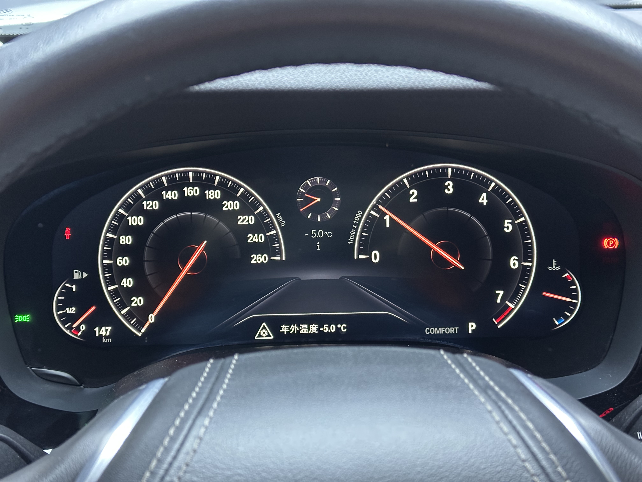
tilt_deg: -21.9
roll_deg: -0.1
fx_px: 890
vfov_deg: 30.3
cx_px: 321
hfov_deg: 39.7
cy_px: 241
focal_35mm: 48
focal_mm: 6.86
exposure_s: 1/33
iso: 500
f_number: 1.78
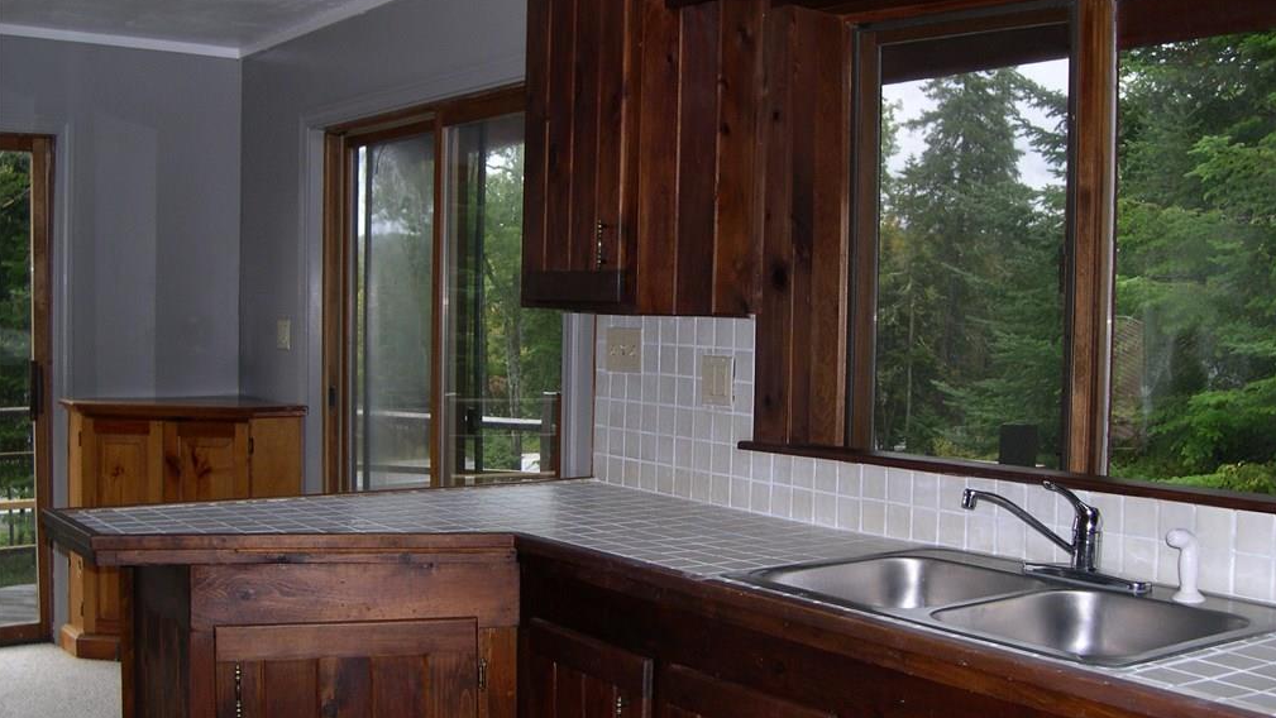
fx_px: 1421
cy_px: 396
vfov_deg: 28.3
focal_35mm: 42
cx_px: 641
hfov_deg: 48.3
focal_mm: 8
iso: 157
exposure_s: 1/60
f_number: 2.8
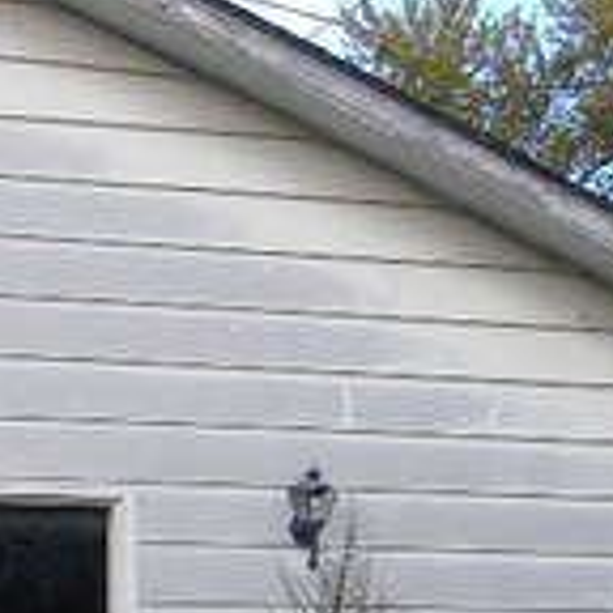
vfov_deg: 15.6
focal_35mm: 110
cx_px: -281
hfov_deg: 14.8
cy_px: 579
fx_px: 2204
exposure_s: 1/376
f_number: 3.5
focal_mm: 5
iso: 80
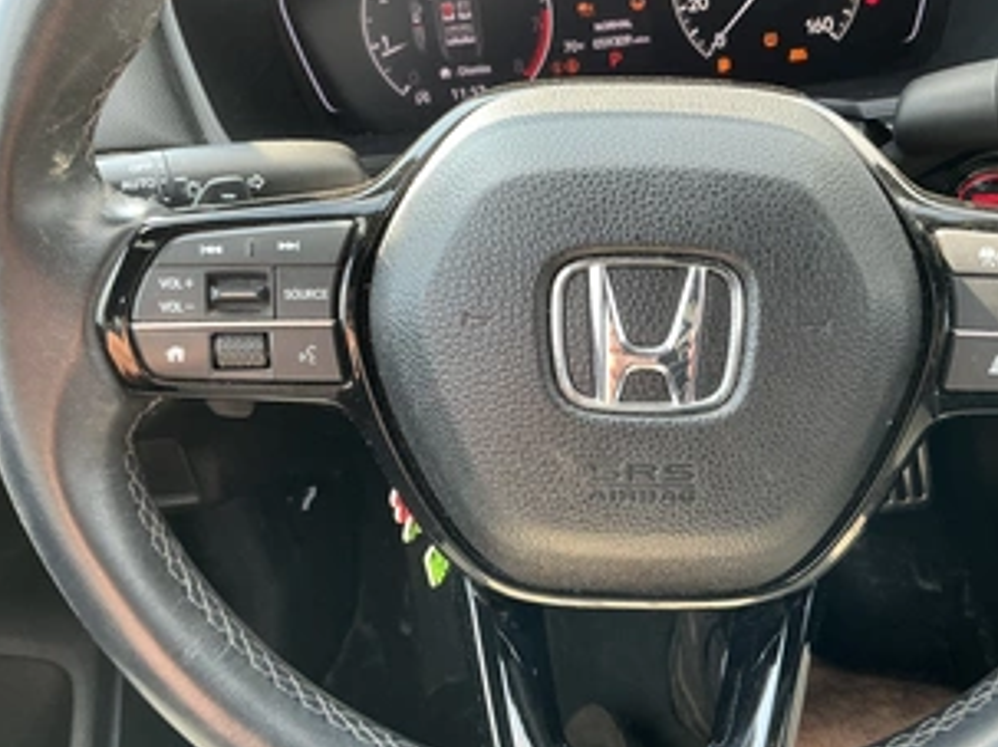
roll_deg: +8.0
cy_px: 346
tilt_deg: -29.2
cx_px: 629
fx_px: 1066
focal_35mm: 37
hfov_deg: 49.6
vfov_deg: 38.6
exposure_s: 1/118
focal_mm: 3
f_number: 1.8
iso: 64
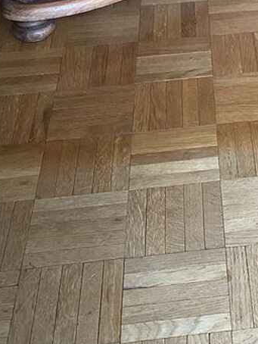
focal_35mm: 91
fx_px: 903
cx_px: 307
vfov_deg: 19.5
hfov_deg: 15.7
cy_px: -127
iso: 64
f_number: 2.4
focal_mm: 3.3
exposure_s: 1/50
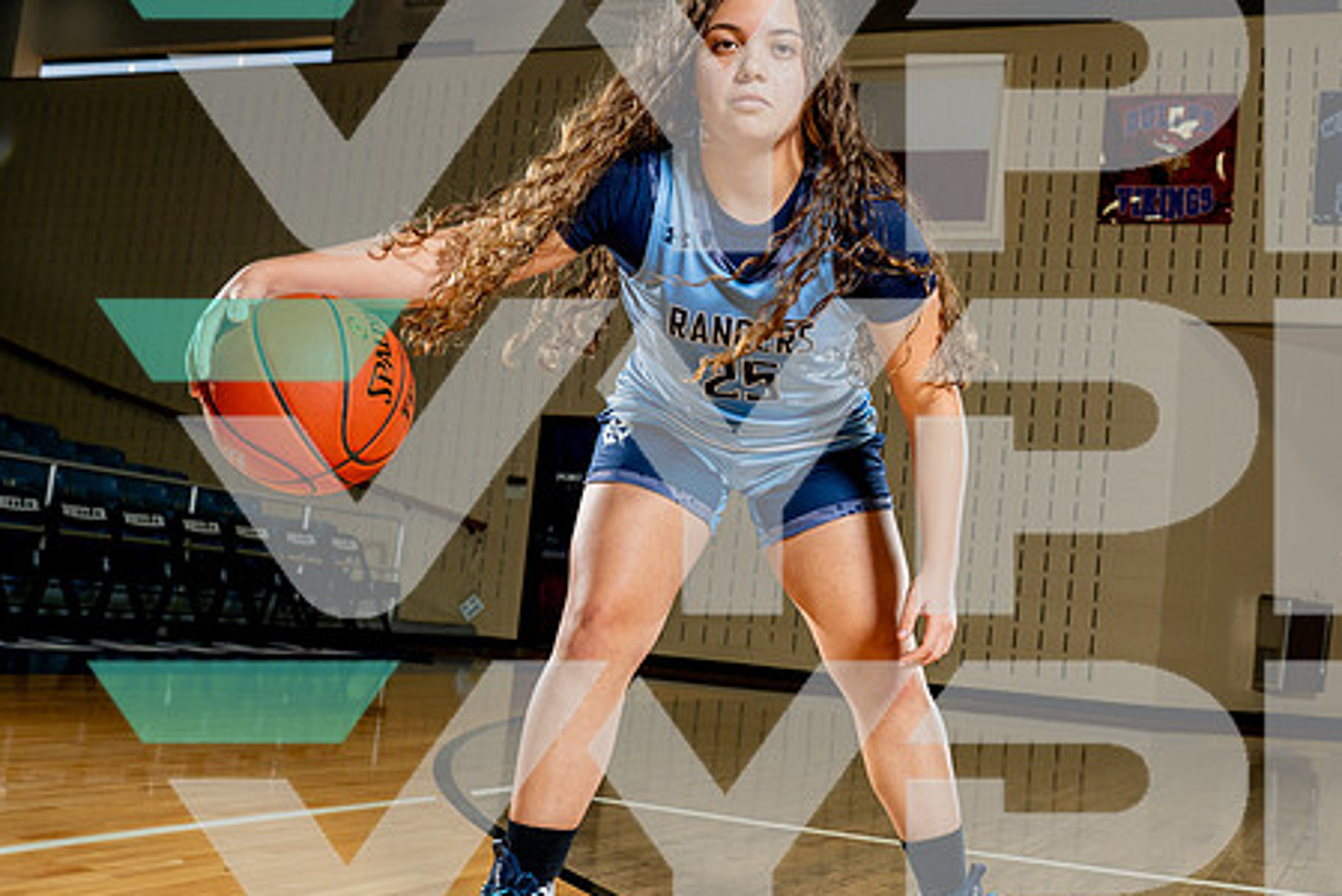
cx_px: 858
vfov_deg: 33.4
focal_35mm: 40
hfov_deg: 47.9
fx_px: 1492
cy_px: 458
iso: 400
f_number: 6.3
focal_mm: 31
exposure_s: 1/250
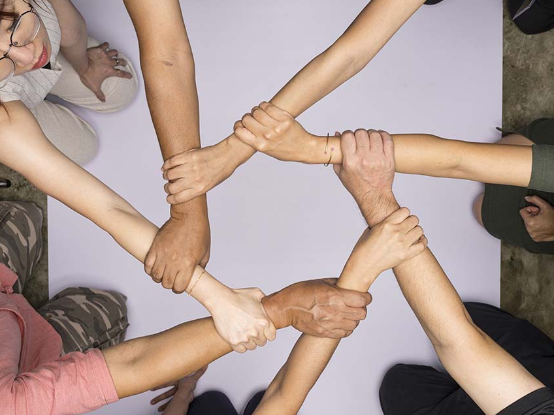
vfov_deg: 38.7
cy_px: 207
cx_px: 289
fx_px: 592
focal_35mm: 37
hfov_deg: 50.1
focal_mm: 34
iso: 64
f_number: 7.1
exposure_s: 1/200
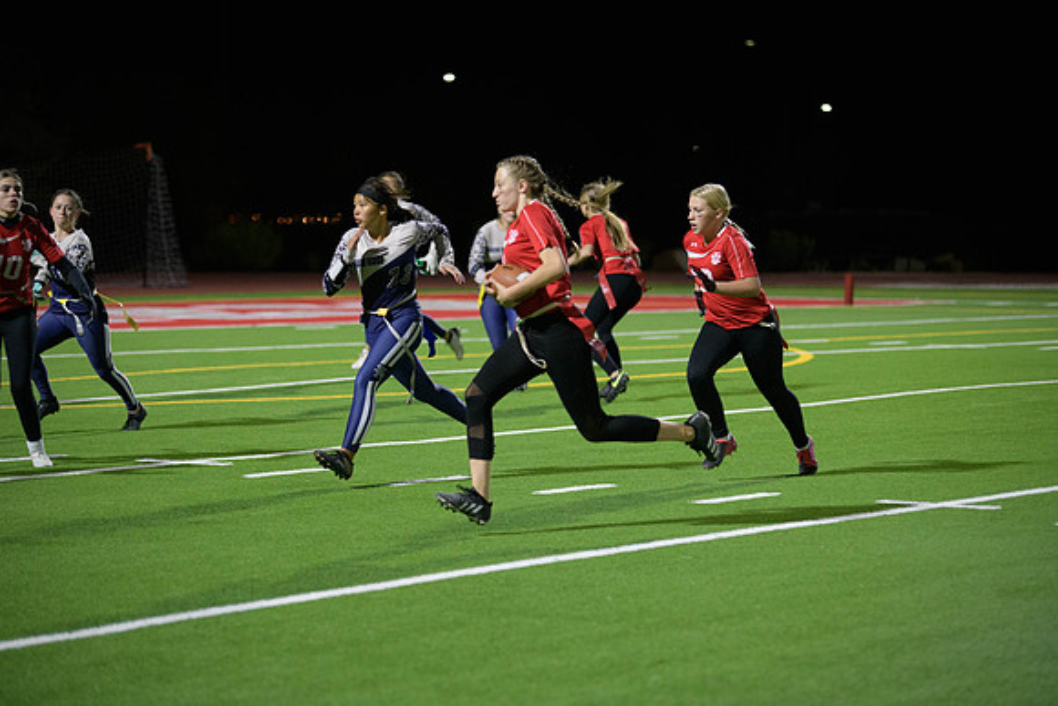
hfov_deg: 17.1
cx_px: 529
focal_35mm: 120
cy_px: 353
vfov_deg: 11.4
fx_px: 3527
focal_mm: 120
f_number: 2.8
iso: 3200
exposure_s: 1/640
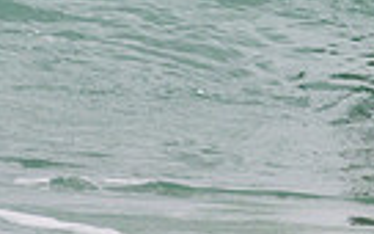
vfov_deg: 0.4
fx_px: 37703
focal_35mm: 3699
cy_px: -184
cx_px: 347
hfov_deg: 0.6
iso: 1100
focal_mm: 800
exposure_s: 1/1250
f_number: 11
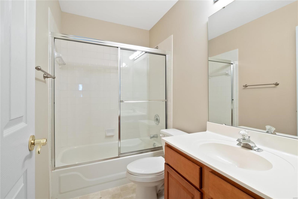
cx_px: 149
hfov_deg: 96.7
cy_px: 100
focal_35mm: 16
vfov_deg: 73.7
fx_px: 132
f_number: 8
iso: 400
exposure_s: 1/2
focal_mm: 8
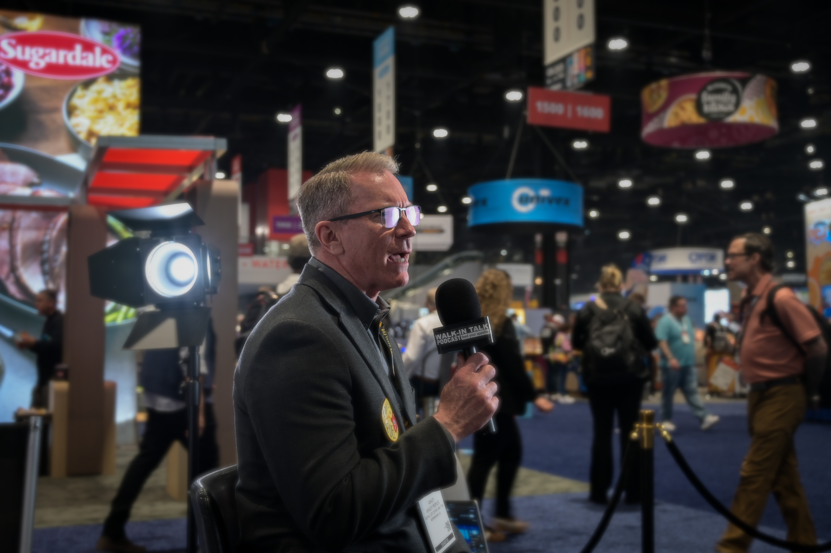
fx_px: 969
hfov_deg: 46.4
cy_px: 276
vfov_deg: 31.9
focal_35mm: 42
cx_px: 416
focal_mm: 42
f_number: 4
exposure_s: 1/50
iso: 400
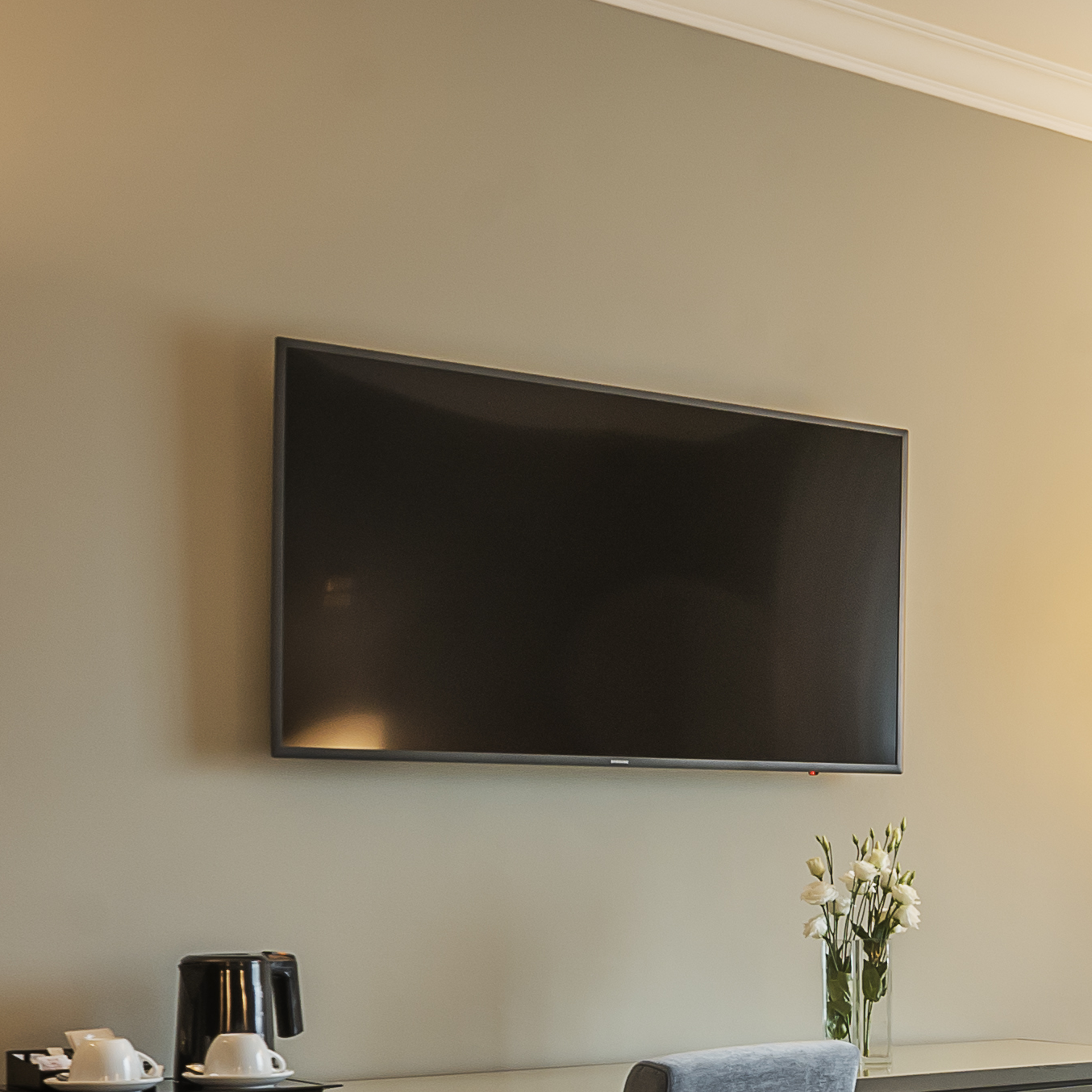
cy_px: 886
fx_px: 2284
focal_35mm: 64
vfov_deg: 26.4
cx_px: 1647
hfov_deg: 22.1
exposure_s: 1/5
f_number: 9
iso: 250
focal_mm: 17
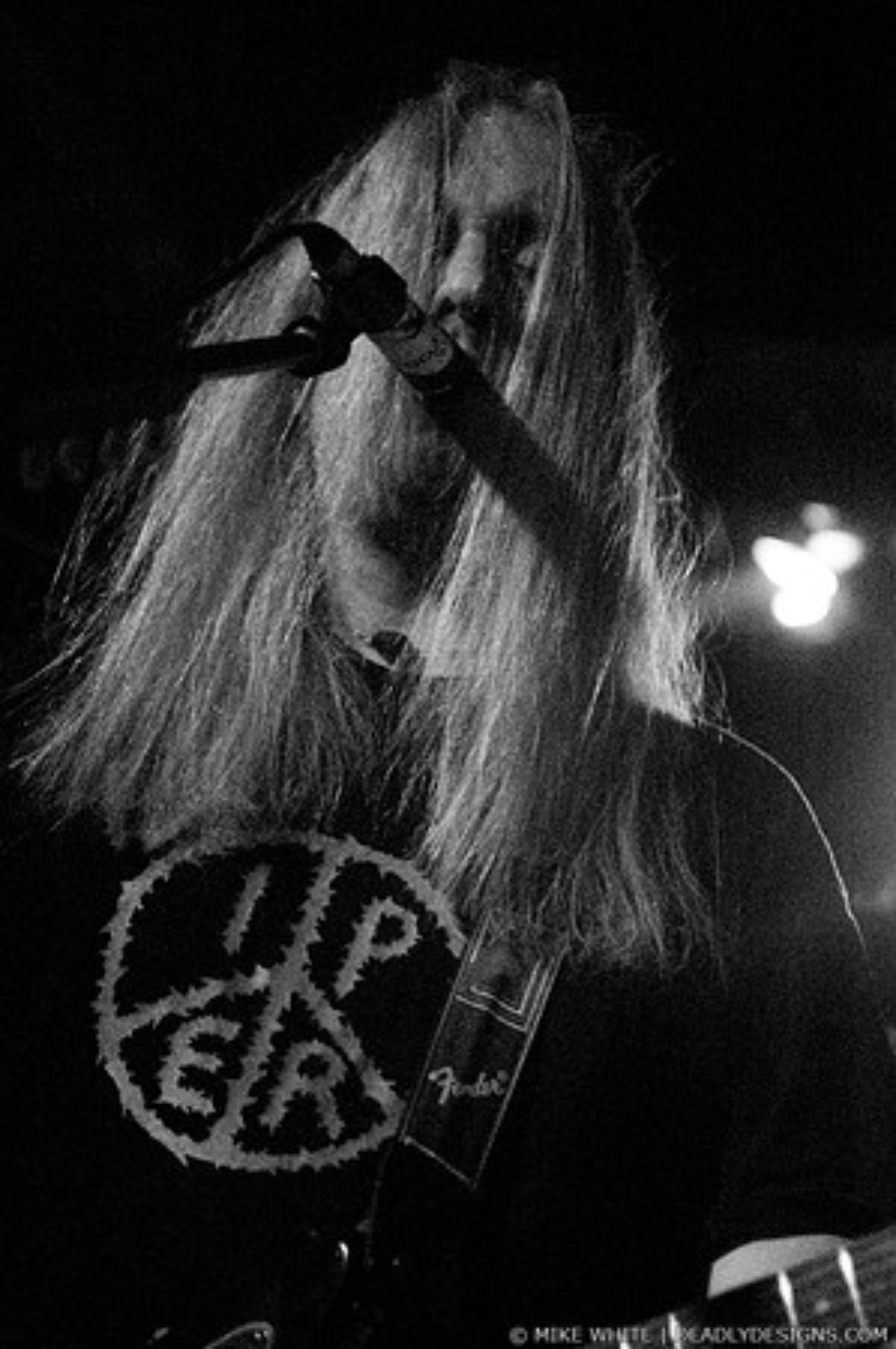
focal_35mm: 105
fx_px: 3929
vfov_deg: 19.5
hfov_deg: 13.0
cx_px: 448
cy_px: 674
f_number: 2.8
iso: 1600
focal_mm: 70
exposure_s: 1/60
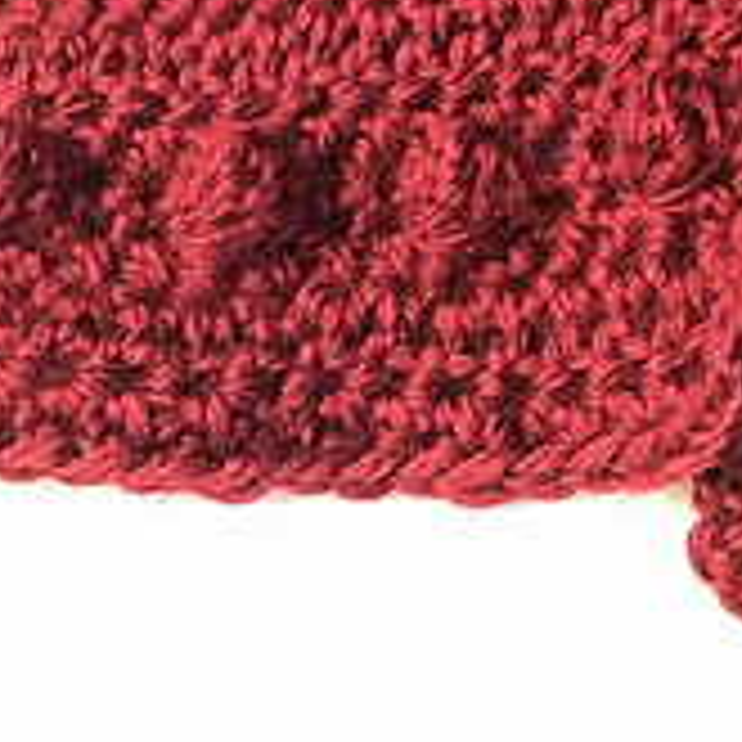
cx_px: 1079
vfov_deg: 16.8
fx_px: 2328
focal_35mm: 96
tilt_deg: -56.4
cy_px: -288
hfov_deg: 16.6
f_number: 1.8
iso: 100
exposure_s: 1/4
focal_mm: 3.99
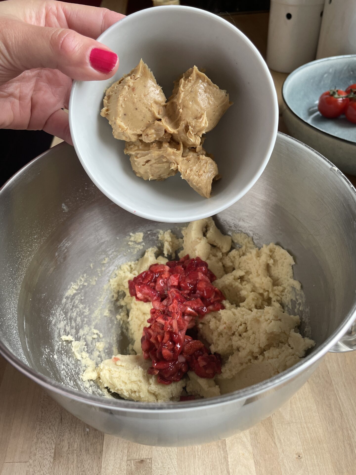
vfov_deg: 67.3
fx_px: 357
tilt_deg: -46.0
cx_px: 178
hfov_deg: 53.1
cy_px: 238
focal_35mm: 26
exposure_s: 1/121
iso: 100
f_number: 1.6
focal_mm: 4.2
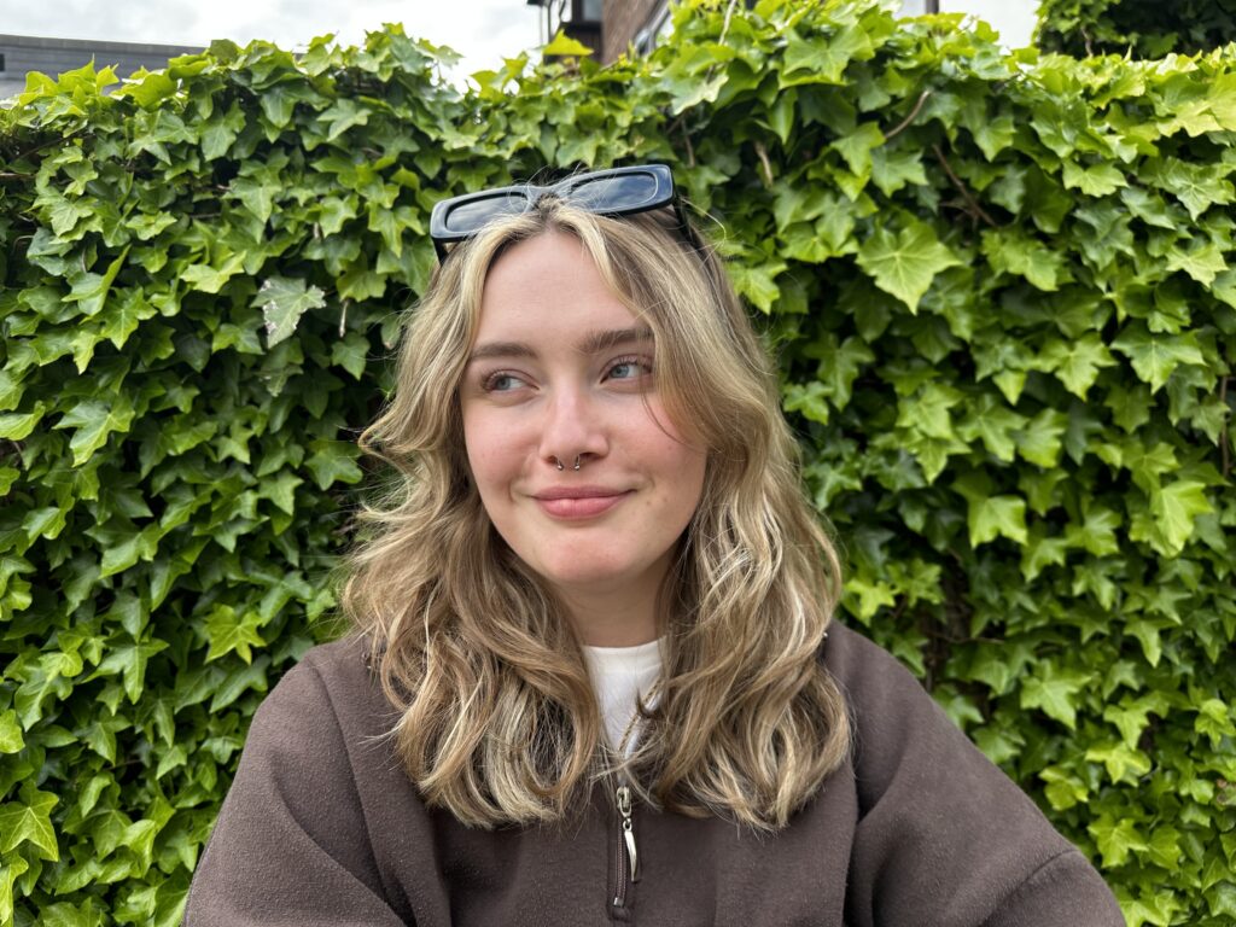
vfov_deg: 56.8
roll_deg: +0.9
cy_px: 464
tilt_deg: -3.1
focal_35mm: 24
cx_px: 618
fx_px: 857
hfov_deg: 71.6
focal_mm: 6.86
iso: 80
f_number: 1.78
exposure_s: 1/248
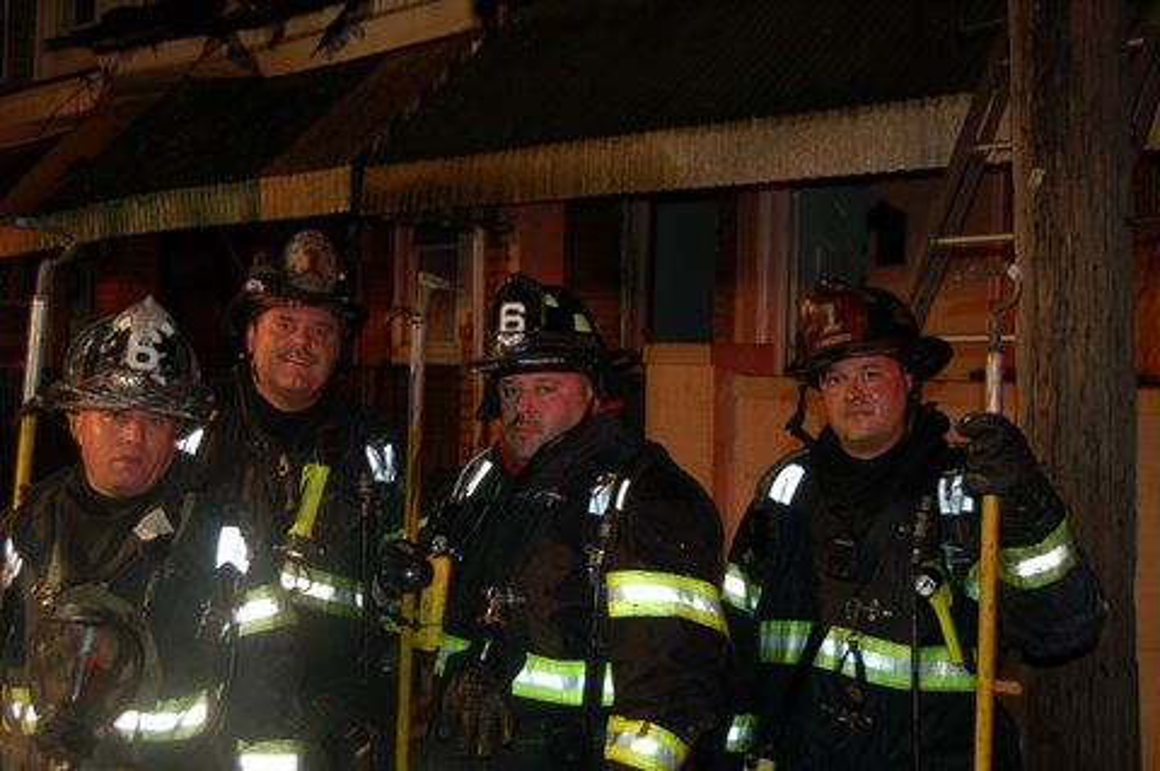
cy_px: 386
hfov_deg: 41.2
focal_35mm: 48
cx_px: 580
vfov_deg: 28.0
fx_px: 1545
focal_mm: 32
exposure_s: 1/60
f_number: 4.5
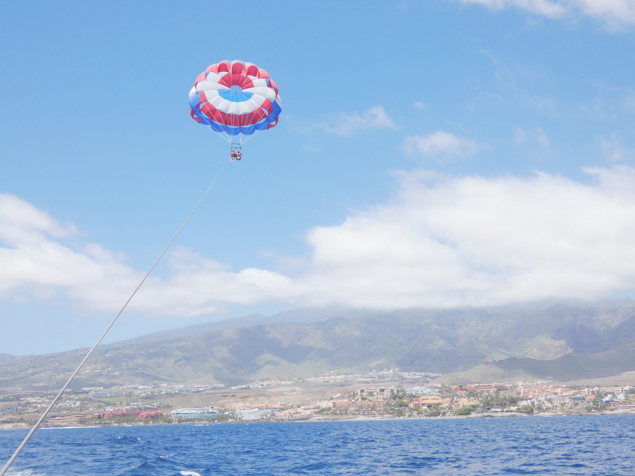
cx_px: 318
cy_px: 238
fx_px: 789
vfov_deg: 33.6
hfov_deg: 43.9
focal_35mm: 43
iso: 80
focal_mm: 7.8
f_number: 5.6
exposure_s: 1/1000
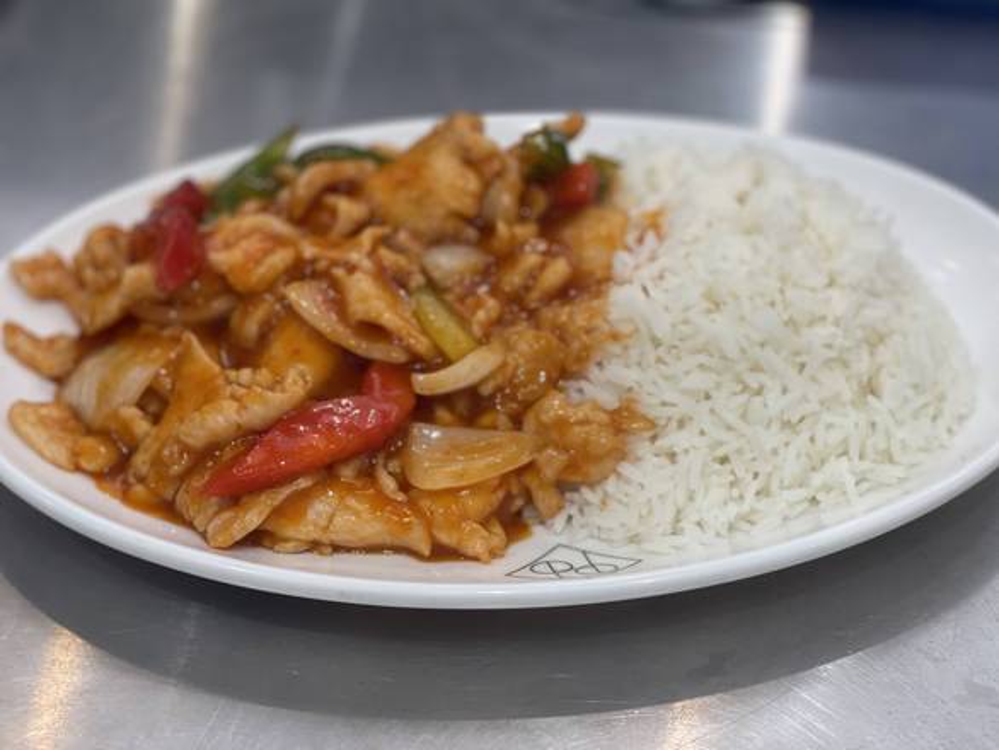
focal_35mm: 64
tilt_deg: -36.8
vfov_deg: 22.9
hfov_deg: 30.3
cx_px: 500
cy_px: 375
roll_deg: +0.6
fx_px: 1848
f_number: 2.2
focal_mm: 7.5
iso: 125
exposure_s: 1/100
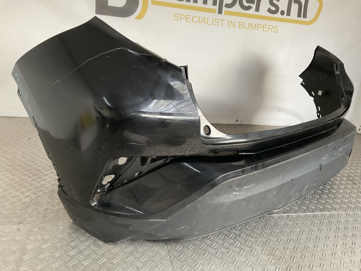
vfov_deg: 48.2
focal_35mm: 29
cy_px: 136
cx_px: 180
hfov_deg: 61.7
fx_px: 302
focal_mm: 3
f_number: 1.8
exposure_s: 1/50
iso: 125
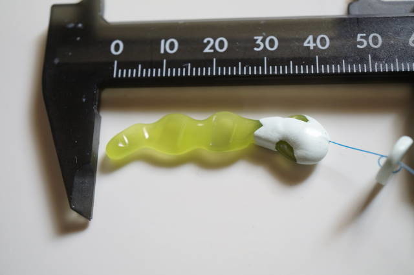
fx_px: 517
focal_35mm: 45
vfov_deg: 29.8
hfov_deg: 43.7
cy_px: 138
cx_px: 207
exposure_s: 1/60
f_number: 4.5
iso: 800
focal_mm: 30
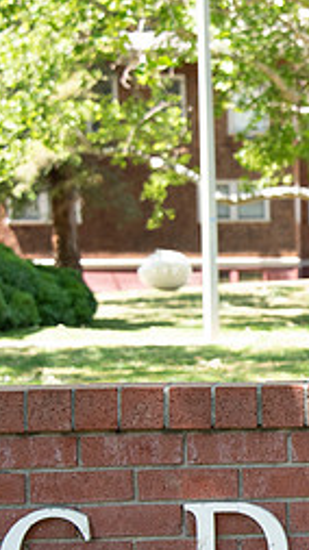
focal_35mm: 149
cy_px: 377
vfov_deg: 14.4
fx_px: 2174
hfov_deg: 8.0
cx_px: 442
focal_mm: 62
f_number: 5.6
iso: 640
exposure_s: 1/320
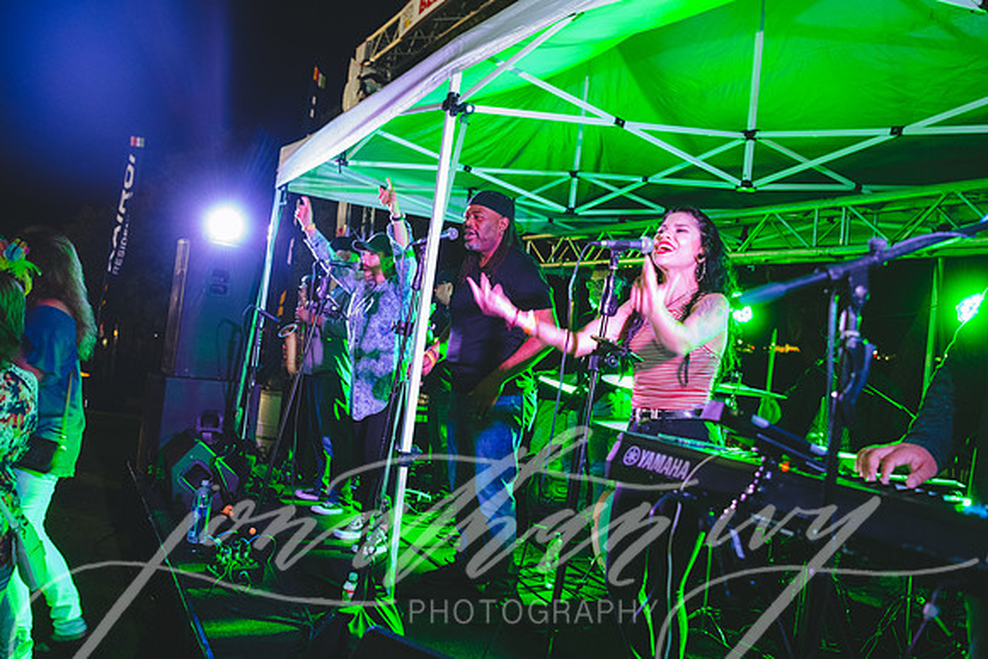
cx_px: 494
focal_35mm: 30
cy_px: 330
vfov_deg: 43.8
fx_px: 821
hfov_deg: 62.1
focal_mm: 27
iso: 4000
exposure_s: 1/60
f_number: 2.8
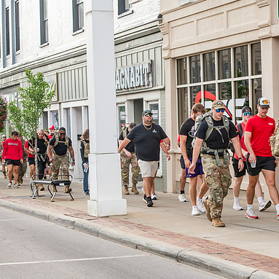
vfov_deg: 19.3
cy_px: 140
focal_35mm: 90
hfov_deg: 19.2
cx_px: 198
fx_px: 821
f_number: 5.6
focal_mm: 70
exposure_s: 1/320
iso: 400
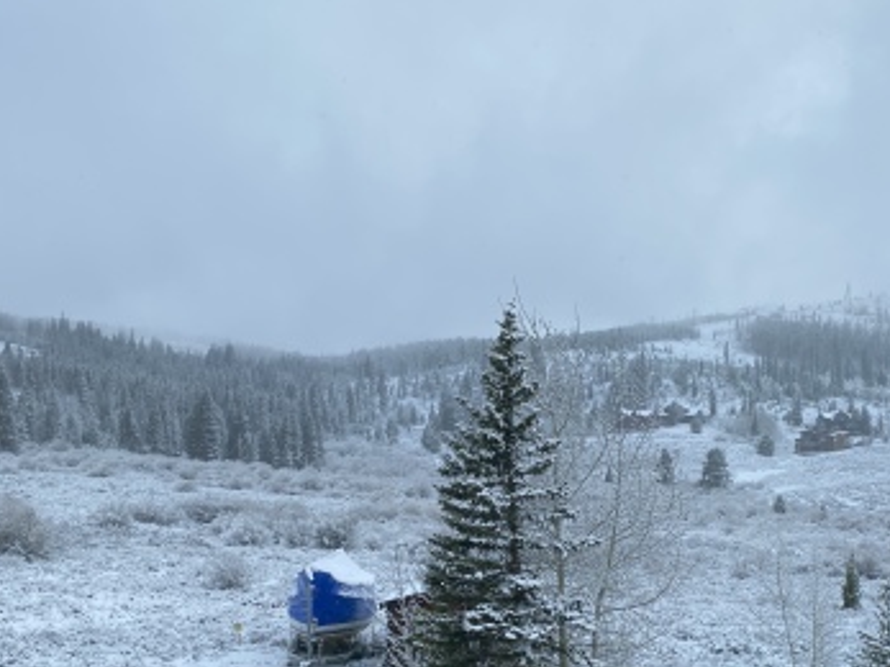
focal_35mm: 48
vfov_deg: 29.6
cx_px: 551
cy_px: 521
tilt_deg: -0.7
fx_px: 1234
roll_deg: +0.2
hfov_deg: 39.4
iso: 32
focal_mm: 4.25
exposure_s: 1/839
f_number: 1.8
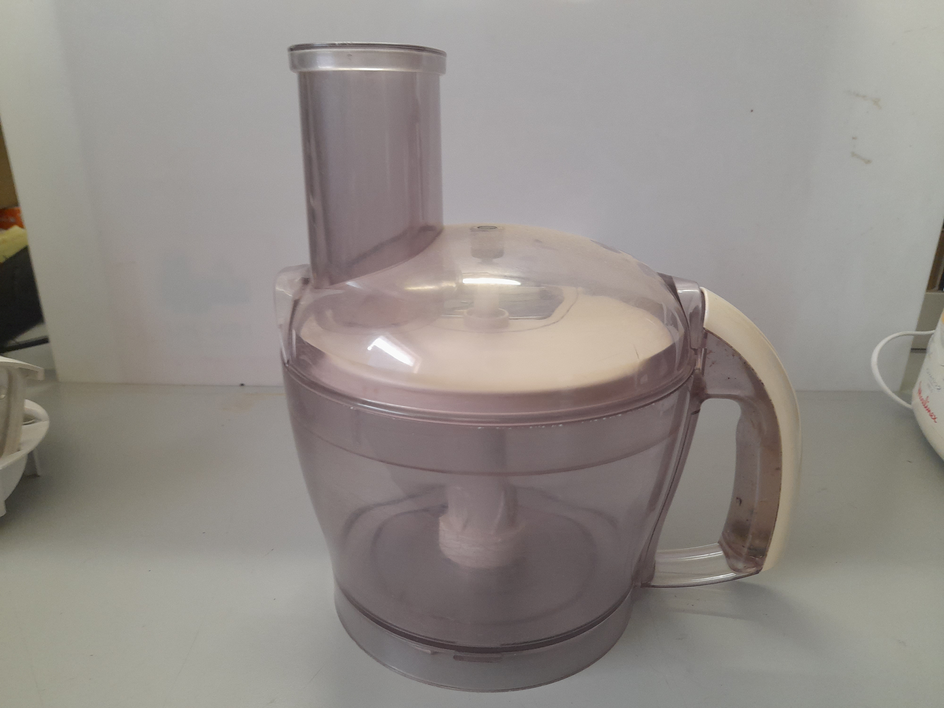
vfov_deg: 54.9
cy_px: 354
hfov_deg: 69.4
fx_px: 682
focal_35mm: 25
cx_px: 472
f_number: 2
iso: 200
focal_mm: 4.6
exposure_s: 1/50
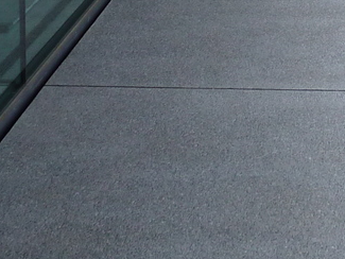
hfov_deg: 15.7
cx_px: 344
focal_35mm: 123
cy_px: -224
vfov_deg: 11.1
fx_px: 1226
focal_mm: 4.1
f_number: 3.3
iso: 80
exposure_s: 1/100
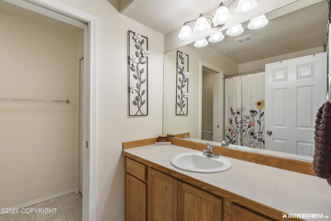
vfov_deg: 73.8
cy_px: 110
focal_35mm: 16
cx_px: 166
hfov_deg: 96.7
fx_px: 147
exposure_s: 1/2
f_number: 8
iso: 100
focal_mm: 16
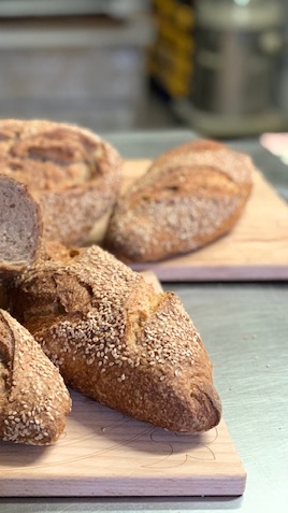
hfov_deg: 15.3
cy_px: 256
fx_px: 1033
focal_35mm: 76
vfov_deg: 27.9
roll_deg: +0.2
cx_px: -53
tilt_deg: -20.9
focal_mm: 6
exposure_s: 1/33
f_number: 2.4
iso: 320
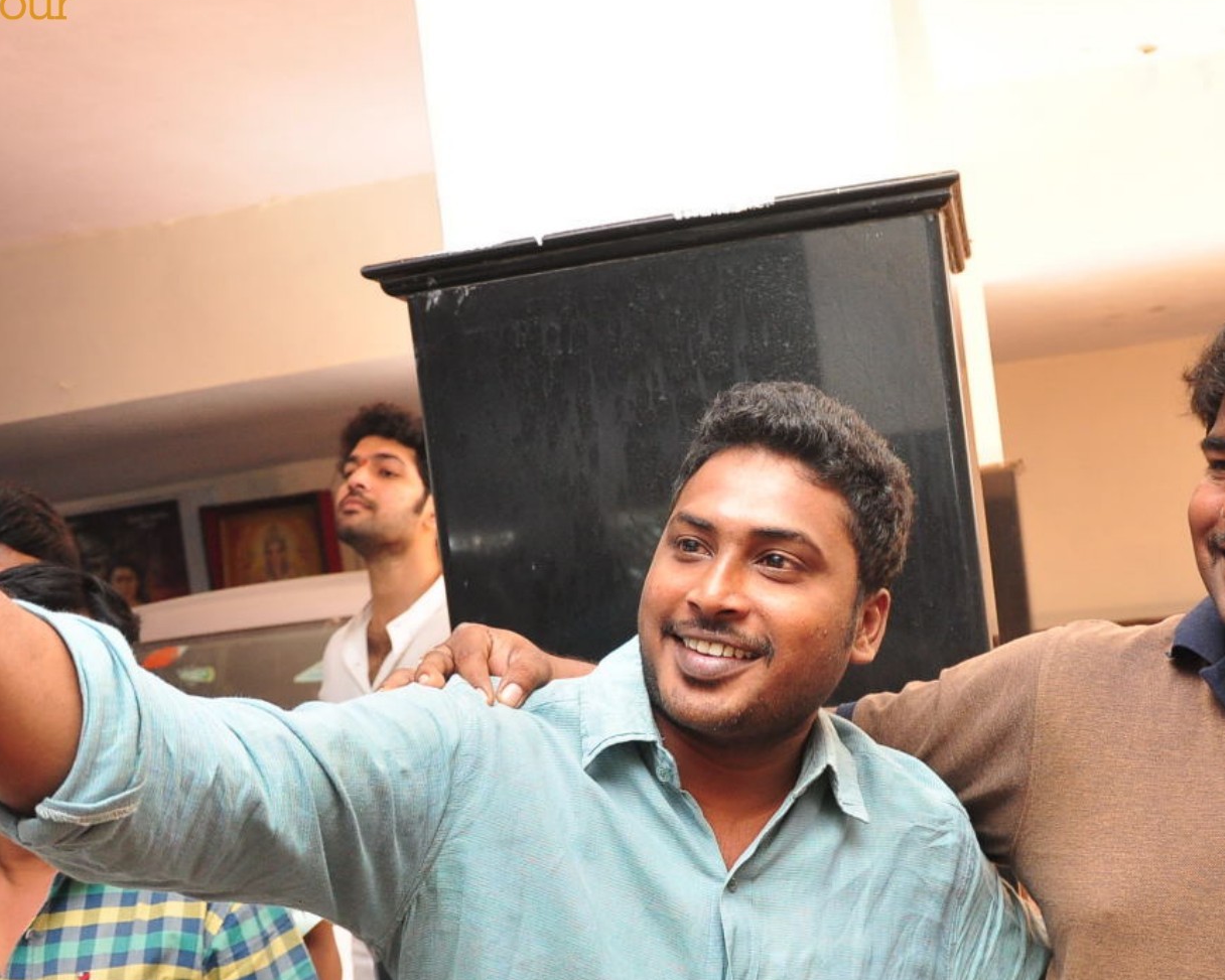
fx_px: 1704
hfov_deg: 38.9
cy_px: 724
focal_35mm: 47
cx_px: 862
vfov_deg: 31.6
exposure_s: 1/125
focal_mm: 18
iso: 640
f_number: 3.5
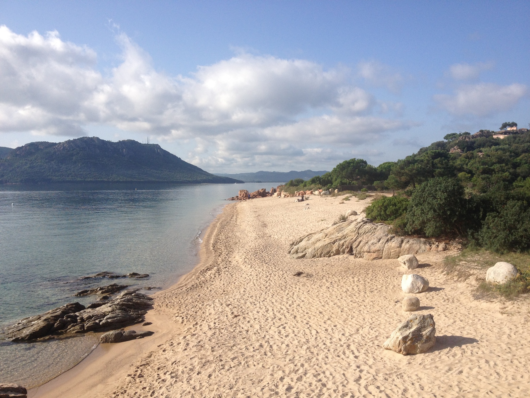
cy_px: 199
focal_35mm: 35
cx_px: 265
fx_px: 536
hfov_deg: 52.6
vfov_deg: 40.7
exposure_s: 1/2045
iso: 64
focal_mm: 4.28
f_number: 2.4
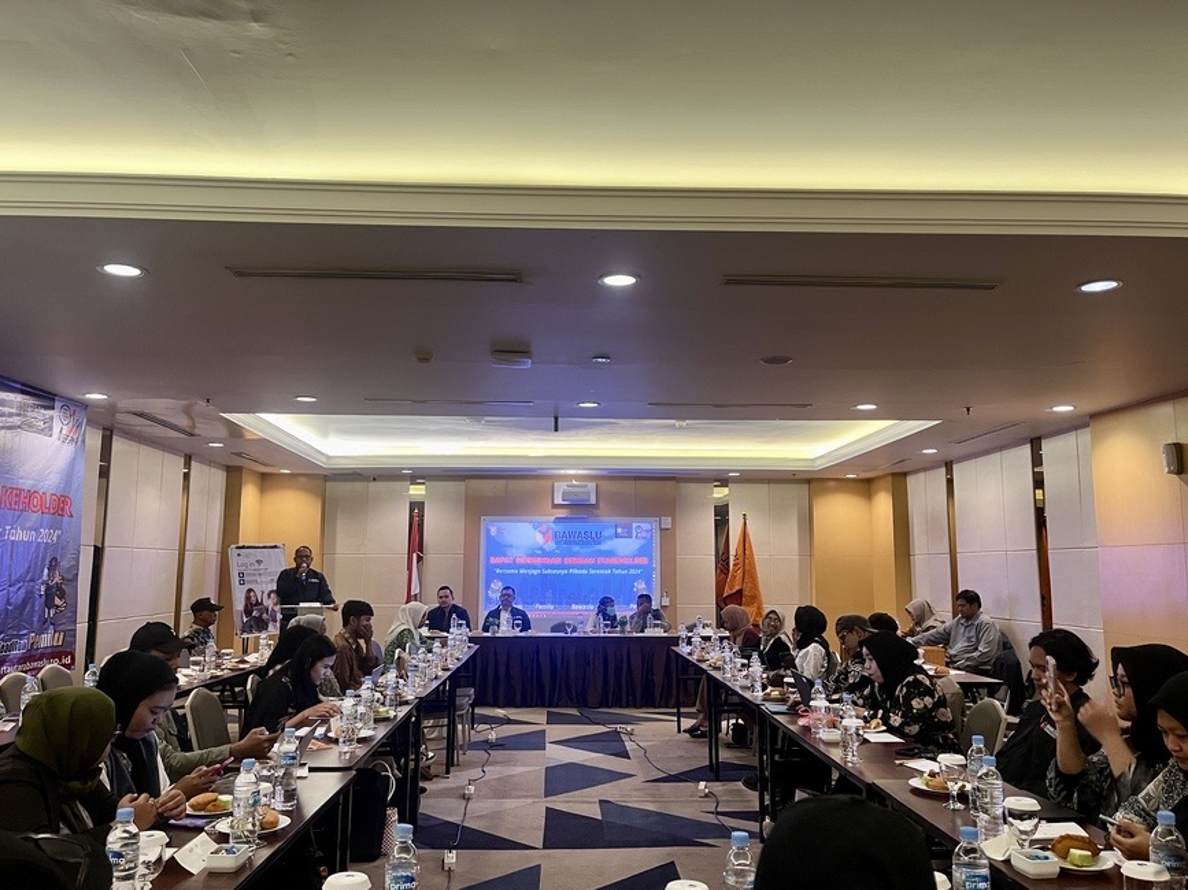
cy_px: 455
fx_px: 926
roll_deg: -0.1
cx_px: 588
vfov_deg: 51.3
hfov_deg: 65.3
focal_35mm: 27
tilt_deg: +7.0
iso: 200
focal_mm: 5.1
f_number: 1.6
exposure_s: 1/50
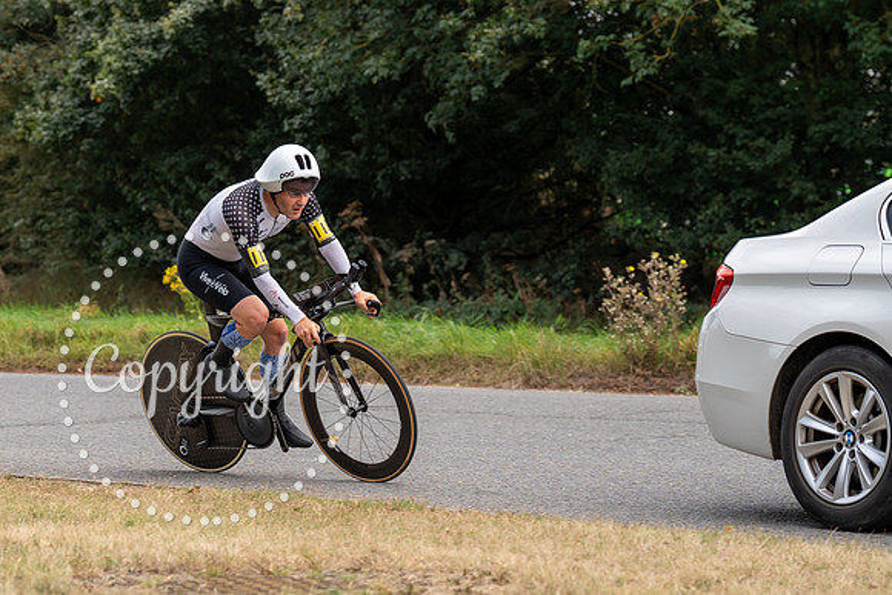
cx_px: 288
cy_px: 261
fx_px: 3188
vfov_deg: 10.7
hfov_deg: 15.9
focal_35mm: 129
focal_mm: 95
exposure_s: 1/1000
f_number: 4
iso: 400
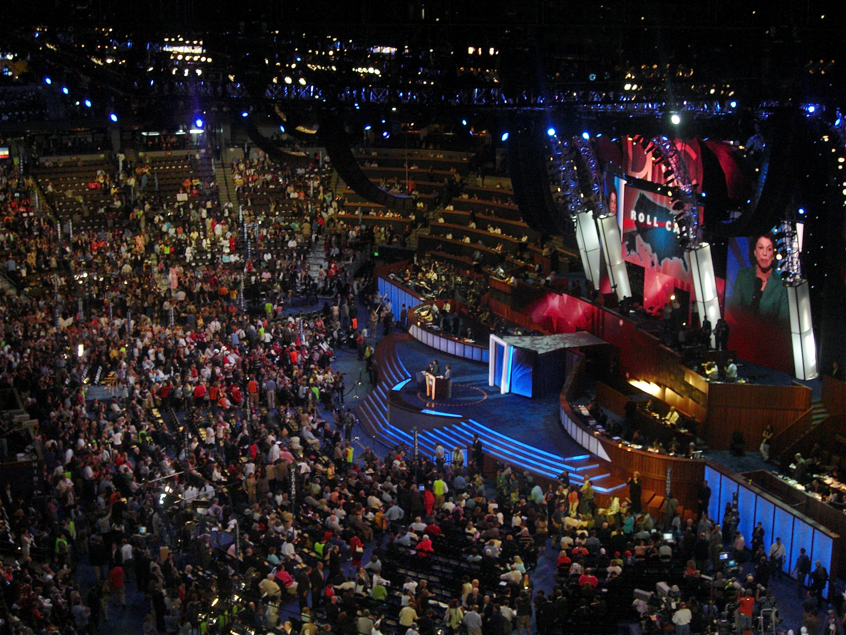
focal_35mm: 57
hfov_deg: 33.8
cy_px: 318
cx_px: 423
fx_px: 1393
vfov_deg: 25.7
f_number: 3.6
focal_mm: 11.8
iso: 200
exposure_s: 1/60
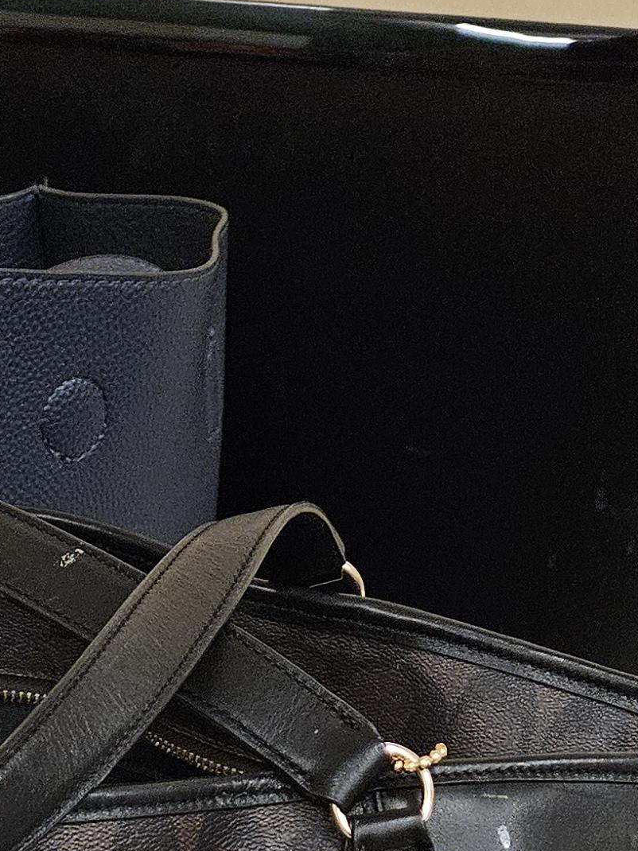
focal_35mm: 86
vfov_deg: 18.9
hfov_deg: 17.0
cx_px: 83
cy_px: 1414
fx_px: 2114
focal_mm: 5.4
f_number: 1.8
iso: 1000
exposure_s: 1/120
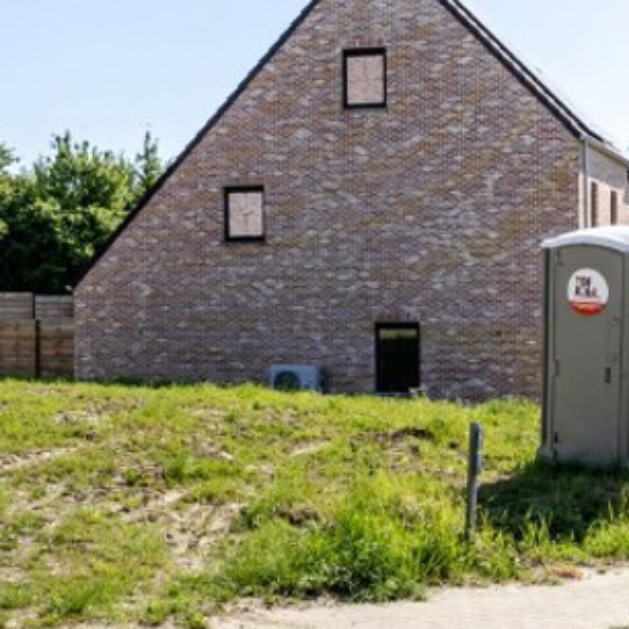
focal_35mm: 70
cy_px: 183
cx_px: 303
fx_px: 1439
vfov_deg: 24.5
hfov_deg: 24.7
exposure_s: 1/400
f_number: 11
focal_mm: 14
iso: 250
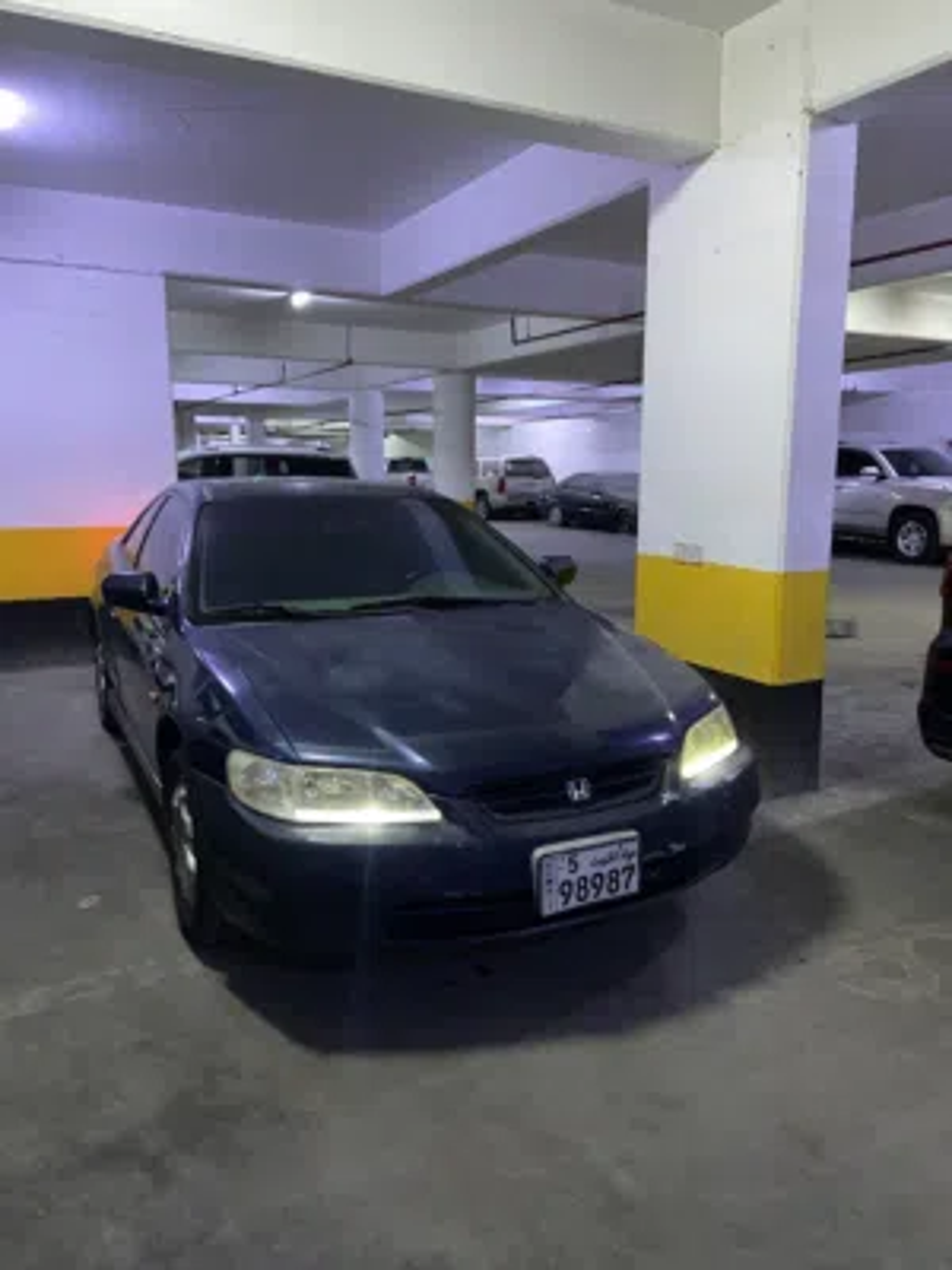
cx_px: 476
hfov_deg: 53.1
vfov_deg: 67.3
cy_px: 635
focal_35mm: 26
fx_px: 953
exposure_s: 1/25
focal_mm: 4.25
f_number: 1.8
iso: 800
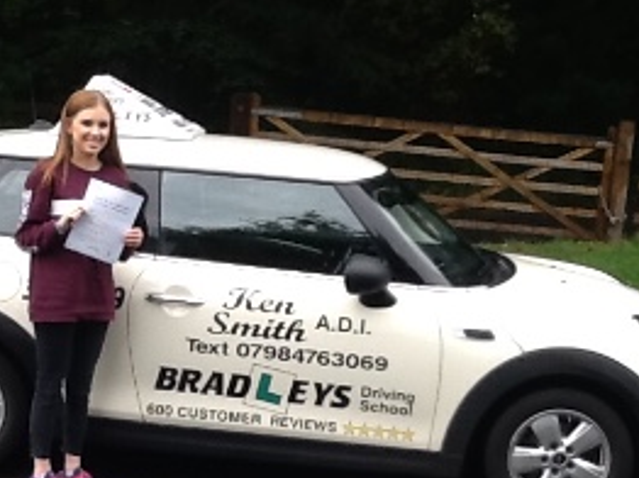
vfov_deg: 17.4
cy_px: 379
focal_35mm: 84
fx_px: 1549
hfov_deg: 23.3
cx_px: 273
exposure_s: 1/139
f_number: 2.4
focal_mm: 2.03
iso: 40
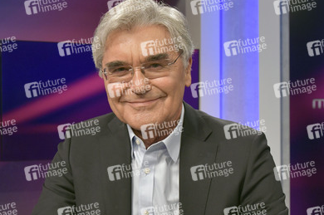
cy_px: 109
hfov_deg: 51.8
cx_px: 140
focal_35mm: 37
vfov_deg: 35.9
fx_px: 333
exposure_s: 1/200
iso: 2500
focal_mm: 32
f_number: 6.3
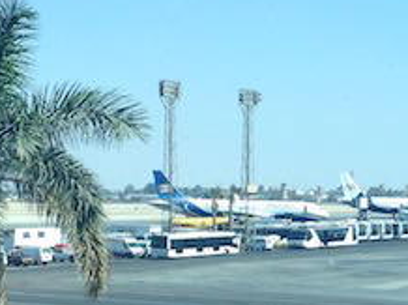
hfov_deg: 18.4
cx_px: 320
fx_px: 1248
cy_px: 330
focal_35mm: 106
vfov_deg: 13.7
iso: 50
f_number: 2.4
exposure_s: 1/570
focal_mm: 4.12
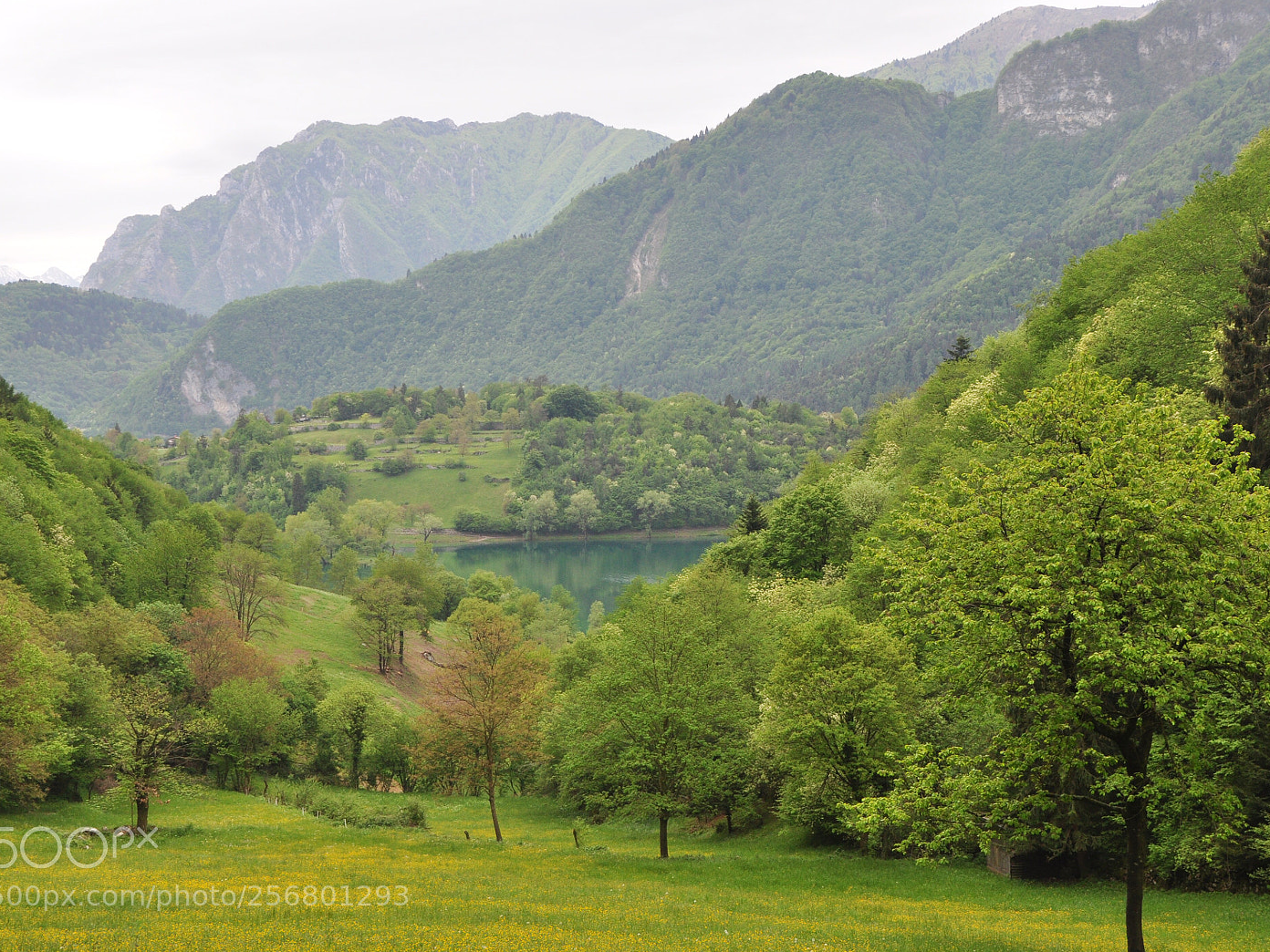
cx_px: 661
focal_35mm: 53
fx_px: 1944
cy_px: 483
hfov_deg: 36.2
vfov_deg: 27.5
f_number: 9
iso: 400
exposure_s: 1/125
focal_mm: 32
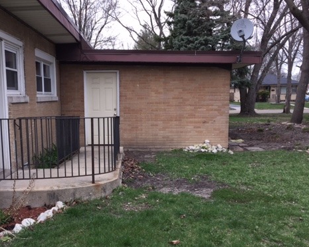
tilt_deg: -6.9
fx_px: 357
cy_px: 149
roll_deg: +0.3
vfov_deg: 38.1
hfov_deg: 46.6
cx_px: 127
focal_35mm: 39
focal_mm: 4.15
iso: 40
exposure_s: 1/120
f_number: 2.2
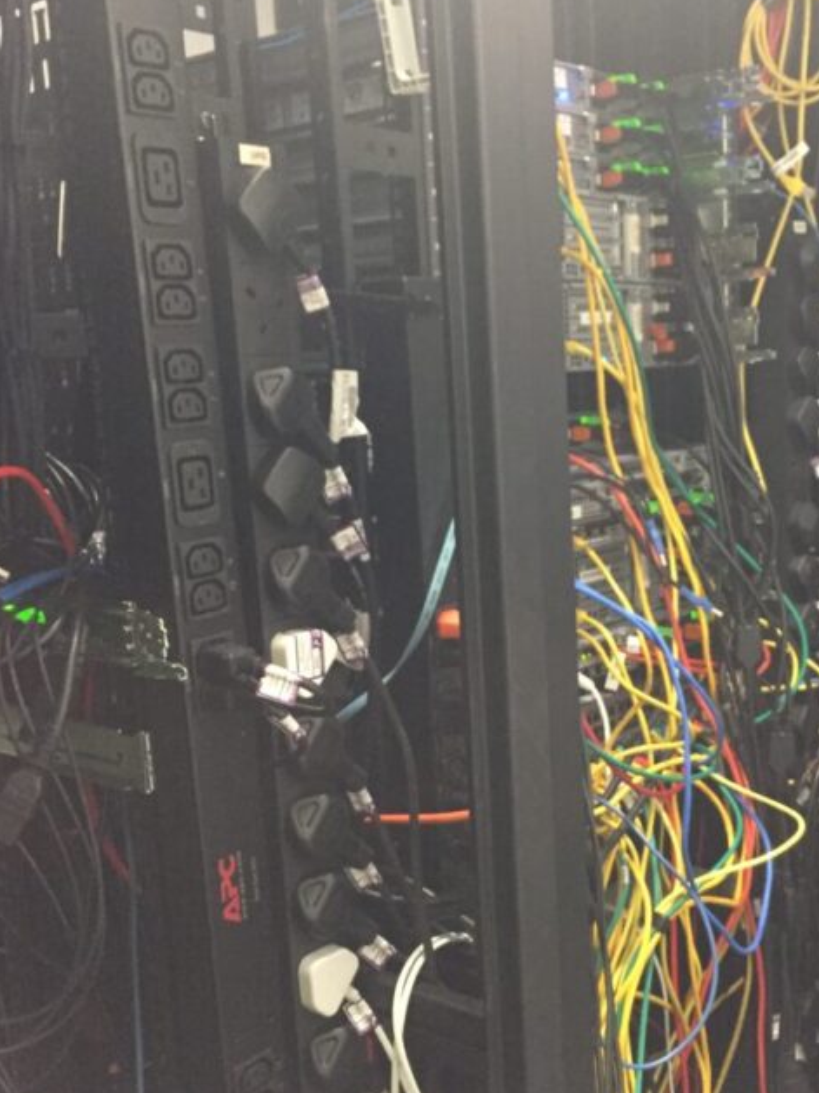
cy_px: 586
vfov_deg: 46.8
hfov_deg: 35.7
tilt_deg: -9.7
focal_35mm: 40
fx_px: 1263
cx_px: 529
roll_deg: +1.6
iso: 320
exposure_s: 1/17
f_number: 2.2
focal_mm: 4.15
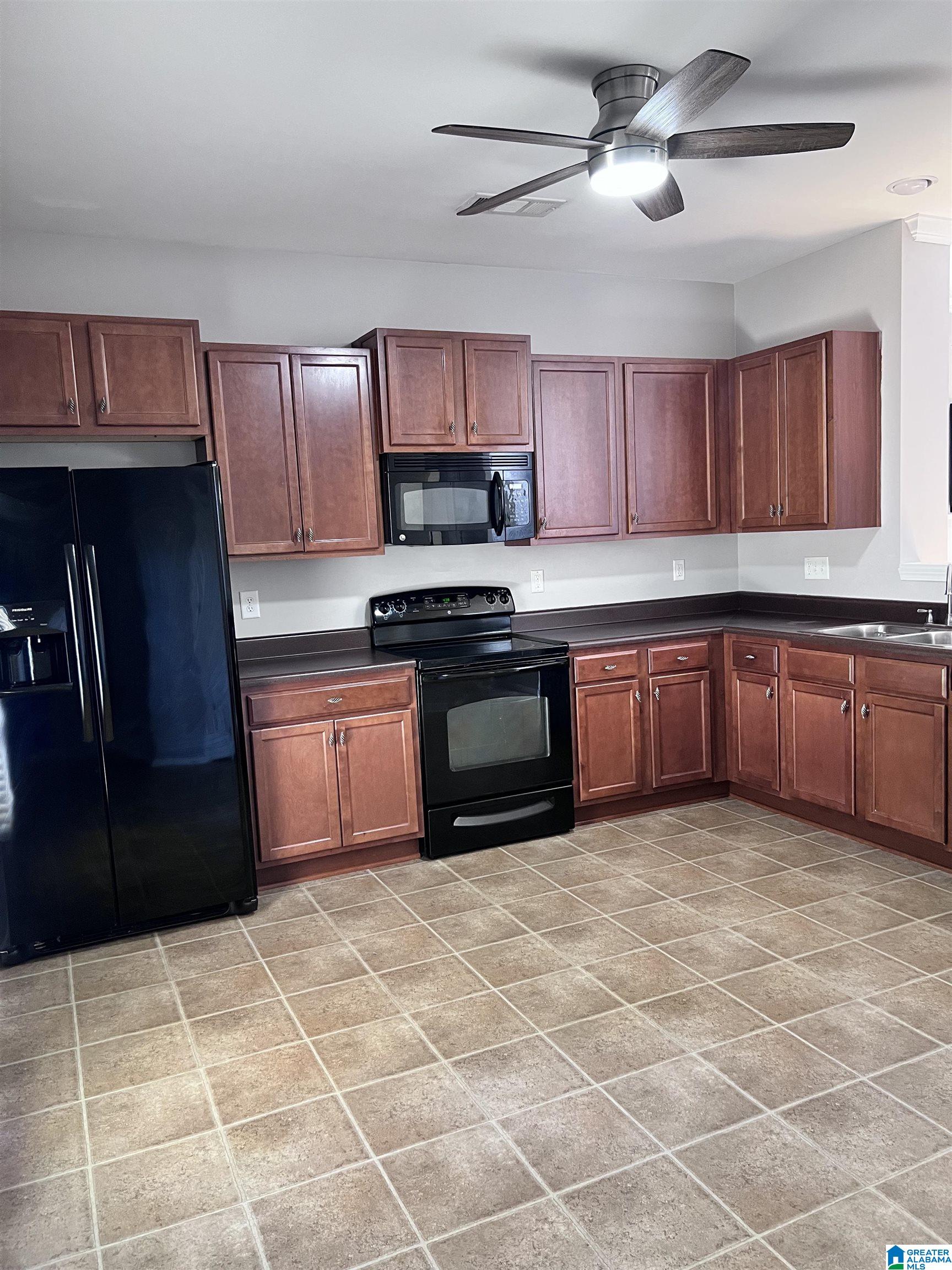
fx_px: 953
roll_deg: +2.9
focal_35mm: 26
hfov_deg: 53.1
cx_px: 476
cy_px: 635
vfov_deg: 67.3
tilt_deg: -6.3
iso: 320
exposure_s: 1/60
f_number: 1.5
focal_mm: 5.7
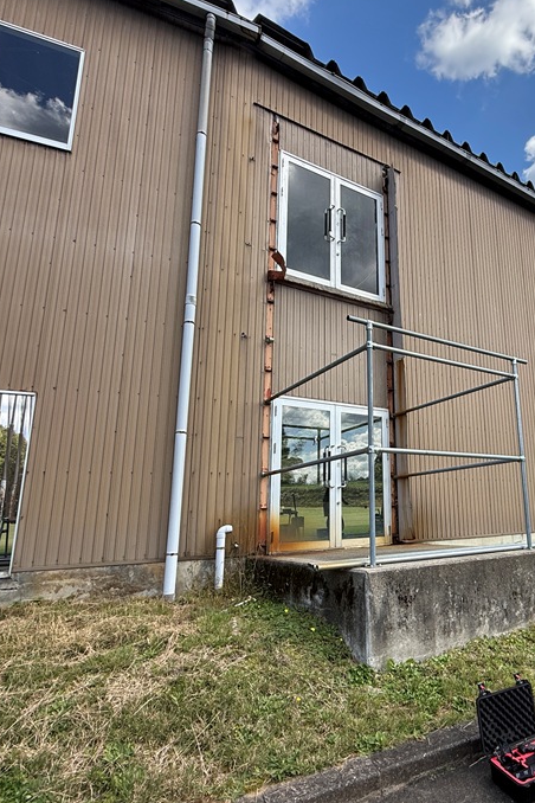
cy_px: 406
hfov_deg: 53.9
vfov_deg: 78.6
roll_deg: +2.0
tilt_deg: +13.7
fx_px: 490
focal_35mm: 22
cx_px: 418
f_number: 2.2
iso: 50
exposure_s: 1/564
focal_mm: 2.22
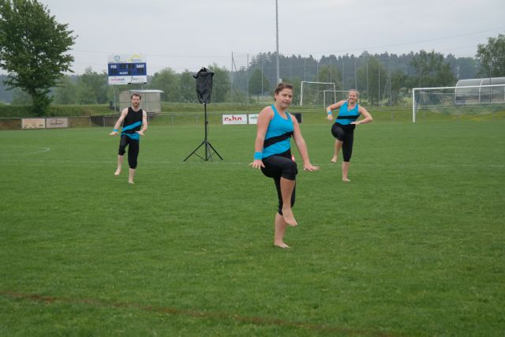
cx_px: 252
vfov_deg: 16.3
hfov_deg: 24.2
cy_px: 168
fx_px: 1179
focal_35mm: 84
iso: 200
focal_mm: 55
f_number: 5.6
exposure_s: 1/125
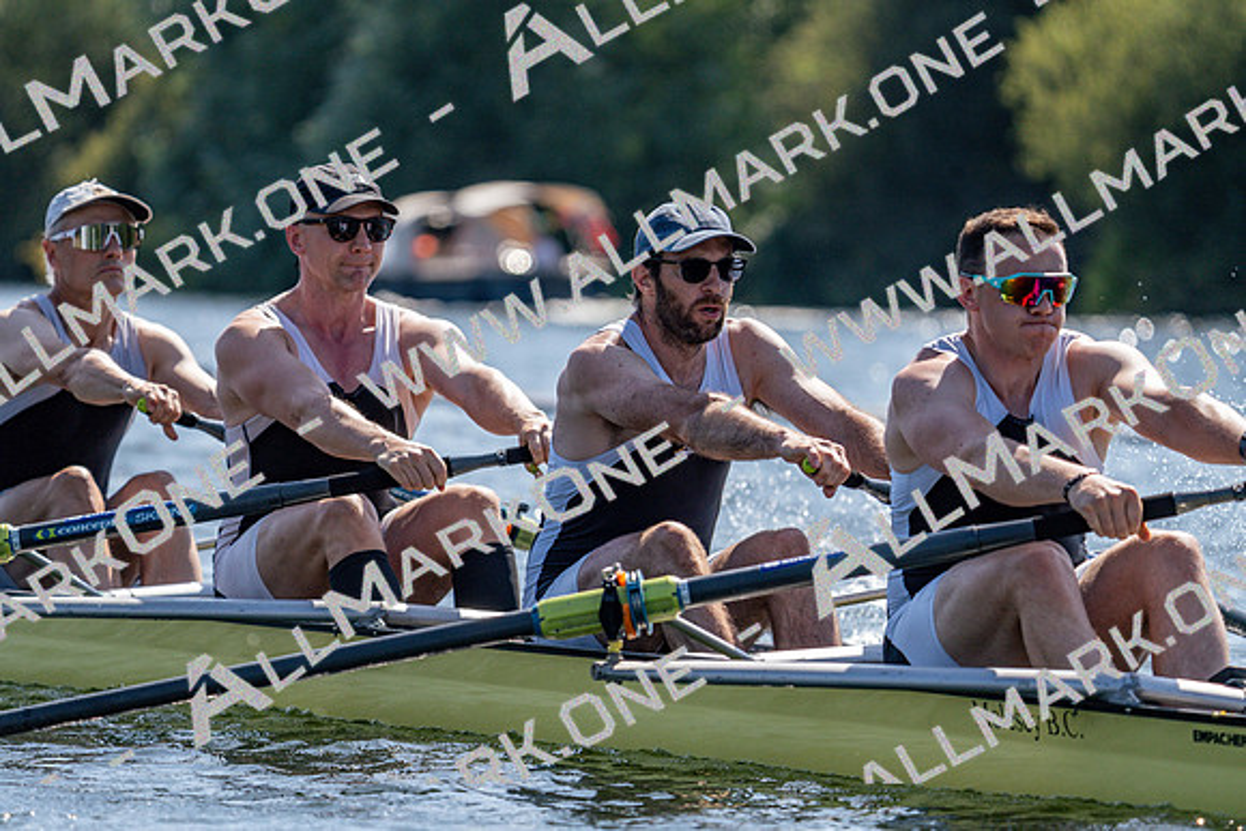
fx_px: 10905
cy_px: 416
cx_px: 623
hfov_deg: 6.5
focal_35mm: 315
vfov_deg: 4.4
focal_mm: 315
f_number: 6.3
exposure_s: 1/2000
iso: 400
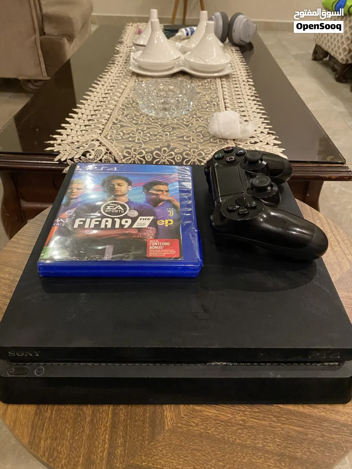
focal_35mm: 26
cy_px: 234
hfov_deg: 53.1
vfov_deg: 67.3
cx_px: 176
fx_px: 352
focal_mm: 4.25
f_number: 1.8
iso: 800
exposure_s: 1/30
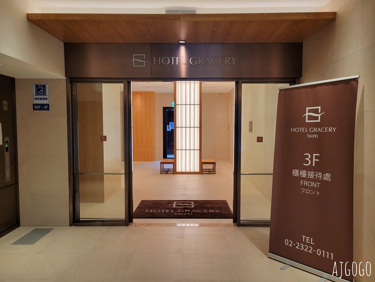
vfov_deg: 53.1
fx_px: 282
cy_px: 141
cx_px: 188
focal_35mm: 26
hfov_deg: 67.3
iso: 125
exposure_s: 1/120
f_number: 1.8
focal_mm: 5.4
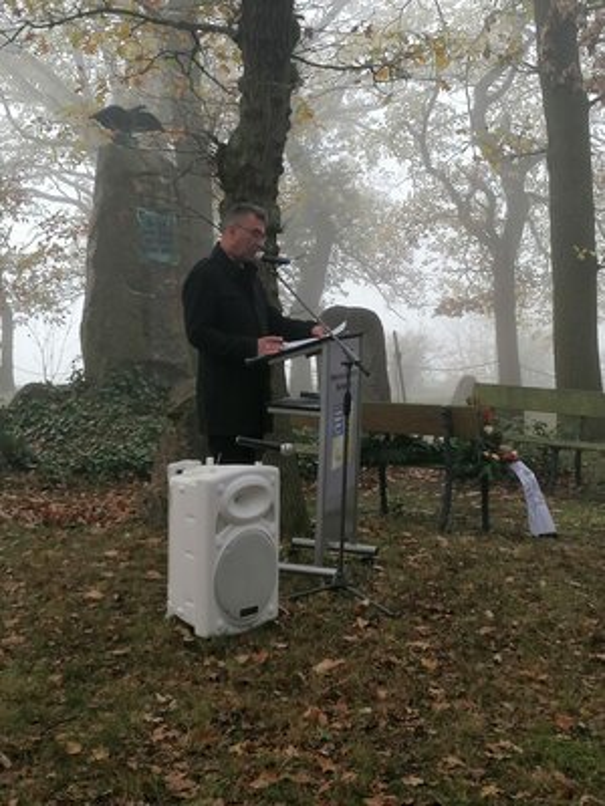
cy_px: 403
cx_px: 302
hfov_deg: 27.0
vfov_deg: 35.5
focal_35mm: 54
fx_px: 1258
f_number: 1.8
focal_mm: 4.75
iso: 50
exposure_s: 1/182
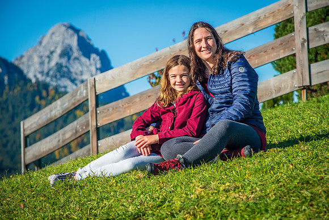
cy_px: 110
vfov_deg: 8.9
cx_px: 164
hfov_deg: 13.2
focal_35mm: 155
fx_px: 1417
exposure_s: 1/400
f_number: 10
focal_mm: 155
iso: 100
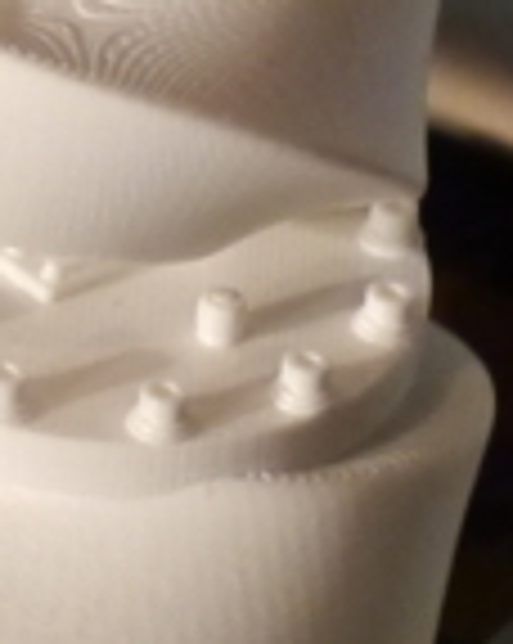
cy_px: 108
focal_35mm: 393
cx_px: -864
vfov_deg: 4.9
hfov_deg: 3.8
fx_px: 7475
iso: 1600
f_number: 1.7
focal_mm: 20
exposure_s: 1/200
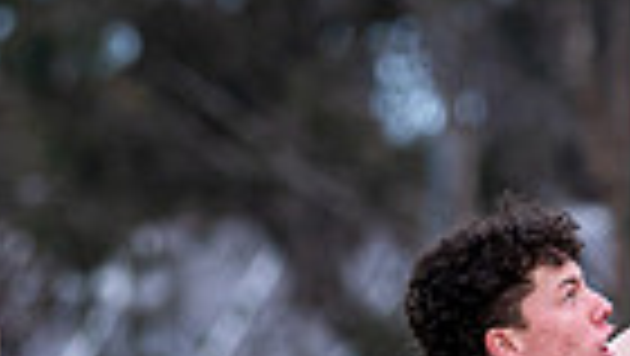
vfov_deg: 1.0
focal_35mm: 1193
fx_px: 19944
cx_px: 809
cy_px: 607
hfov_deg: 1.8
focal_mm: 150
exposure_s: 1/1600
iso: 200
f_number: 2.8
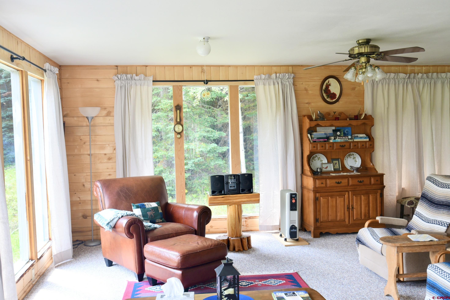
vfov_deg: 37.9
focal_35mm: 35
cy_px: 150
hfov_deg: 54.4
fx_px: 438
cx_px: 225
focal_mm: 35
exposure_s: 1/80
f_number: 4.5
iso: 400
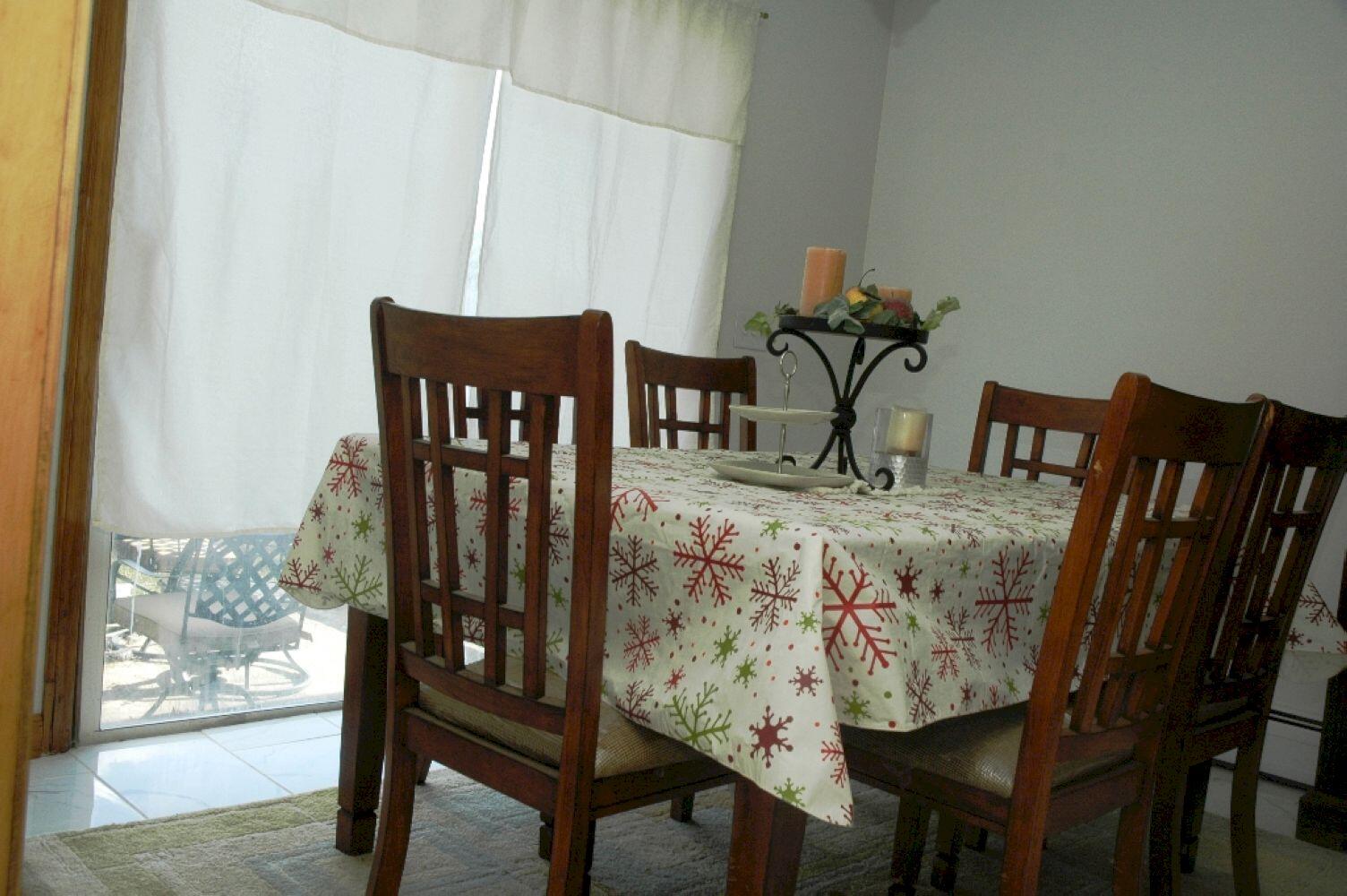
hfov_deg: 53.2
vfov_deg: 36.8
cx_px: 674
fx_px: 1346
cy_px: 448
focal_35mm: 36
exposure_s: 1/80
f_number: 8
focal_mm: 24
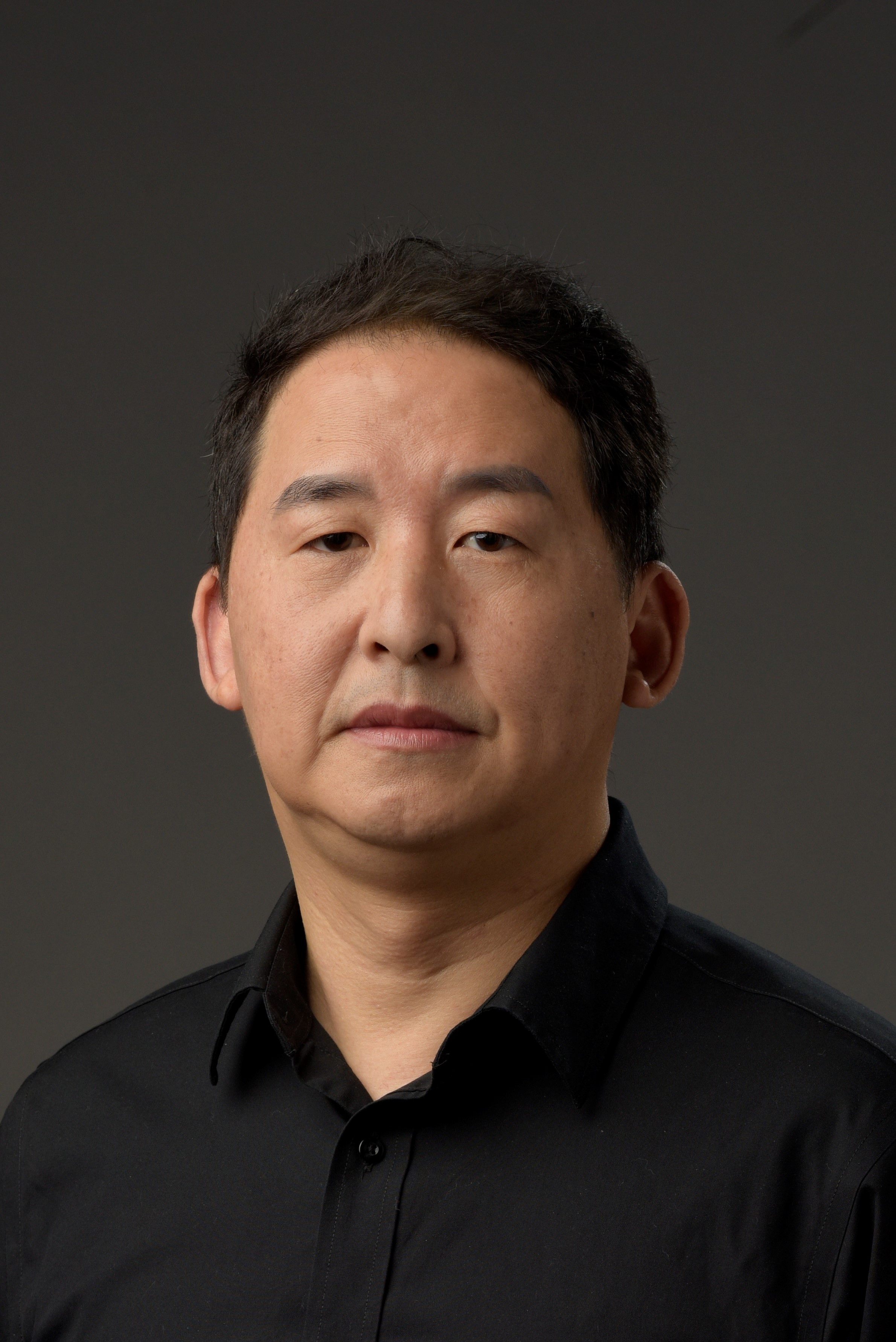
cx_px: 448
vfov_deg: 23.9
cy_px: 671
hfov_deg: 16.1
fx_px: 3170
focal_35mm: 85
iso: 160
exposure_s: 1/160
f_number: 10
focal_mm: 85
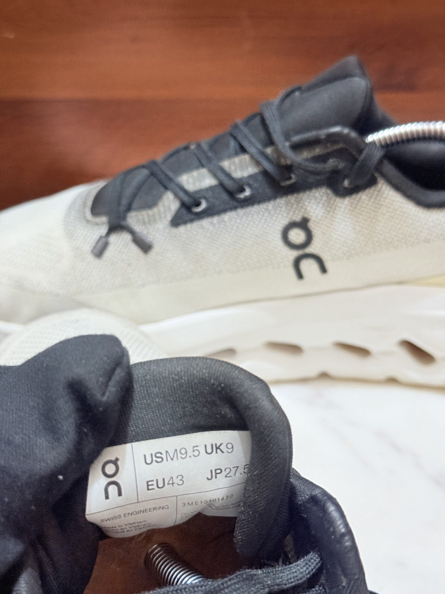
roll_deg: +2.8
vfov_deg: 39.7
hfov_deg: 30.3
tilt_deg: -36.7
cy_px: 297
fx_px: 823
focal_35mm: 48
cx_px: 222
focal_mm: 6.76
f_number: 1.78
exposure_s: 1/50
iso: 250
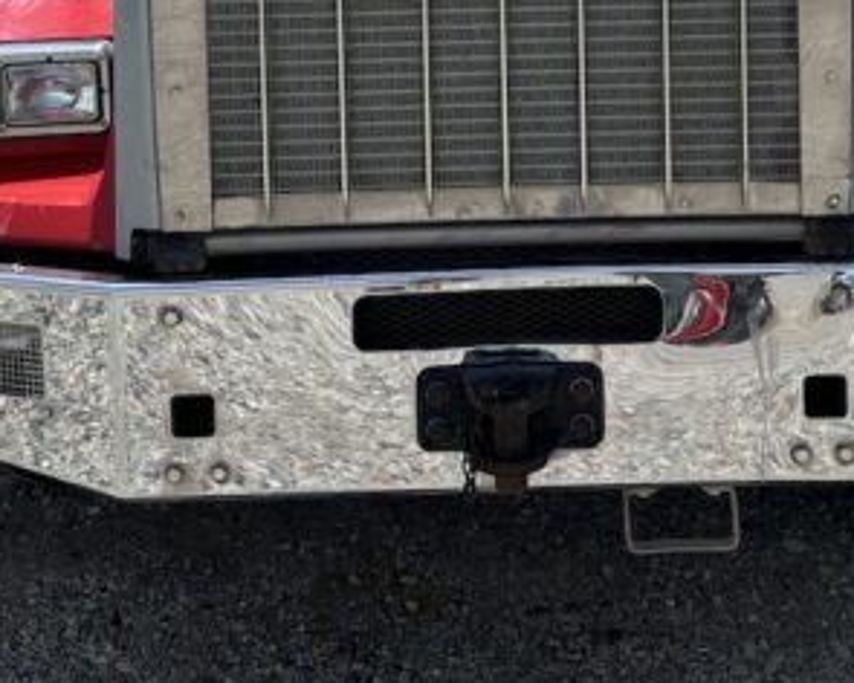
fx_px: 1542
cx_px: 544
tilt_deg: +0.1
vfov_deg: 23.3
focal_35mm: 61
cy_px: -96
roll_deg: +1.1
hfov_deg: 30.8
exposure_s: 1/5848
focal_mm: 6.86
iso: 80
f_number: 1.78
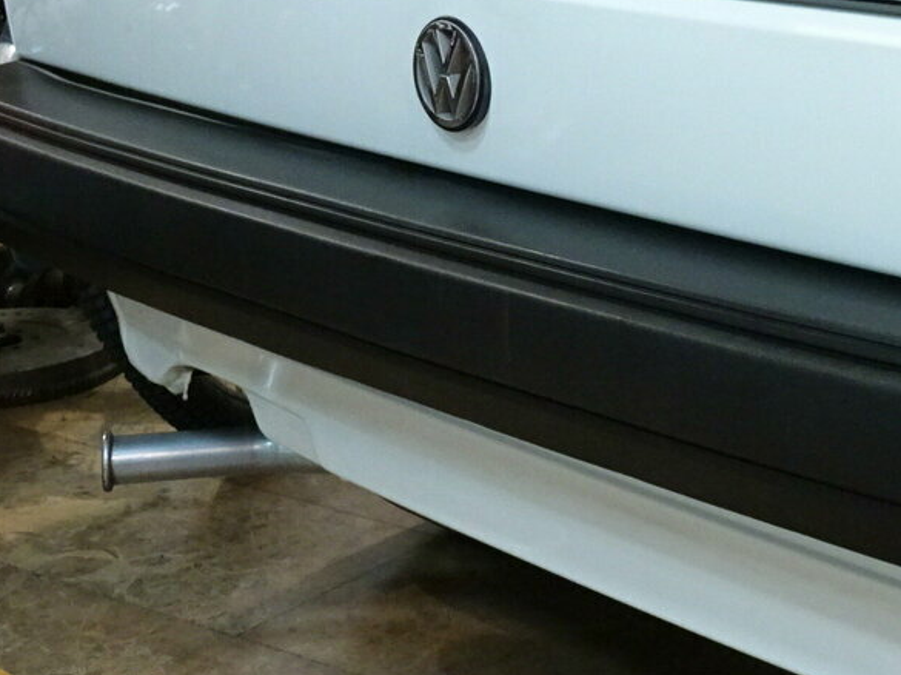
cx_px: 841
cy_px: 79
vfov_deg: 18.6
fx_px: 2029
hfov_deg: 24.2
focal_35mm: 78
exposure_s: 1/20
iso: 800
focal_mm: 6.56
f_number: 4
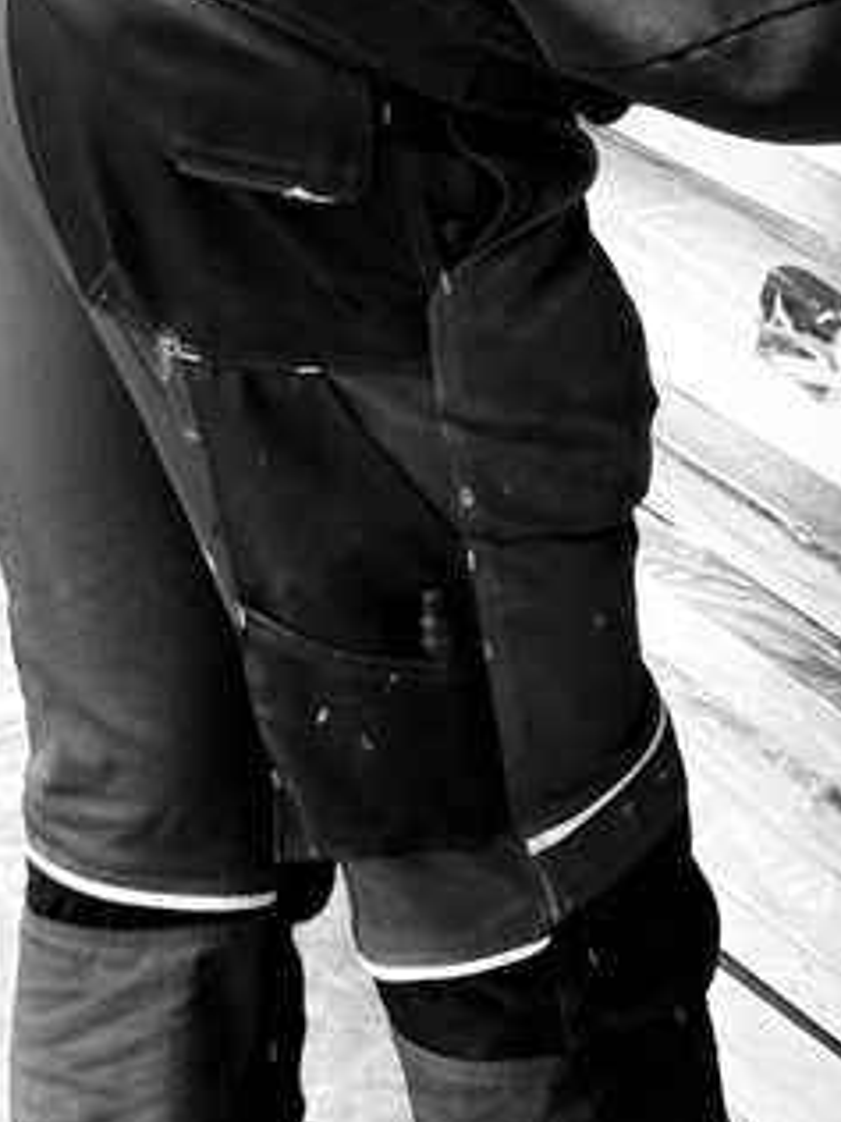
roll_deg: +0.0
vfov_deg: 12.6
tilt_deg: -13.8
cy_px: -344
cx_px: 1295
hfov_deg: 9.5
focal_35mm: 152
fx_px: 4924
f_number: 1.78
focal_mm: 6.76
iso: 250
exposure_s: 1/60
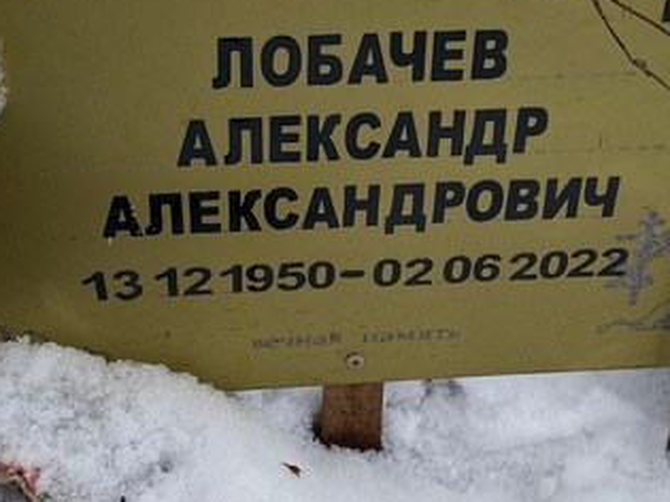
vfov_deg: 22.1
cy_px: 130
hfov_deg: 29.4
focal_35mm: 66
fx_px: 1277
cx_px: 330
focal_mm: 4.25
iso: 32
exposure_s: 1/426
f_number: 1.8
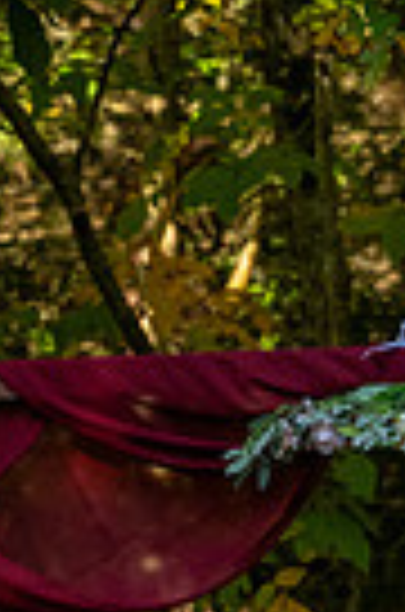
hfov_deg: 5.5
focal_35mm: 249
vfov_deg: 8.1
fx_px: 4223
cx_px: 178
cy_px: 994
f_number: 4
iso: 6400
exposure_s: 1/6400
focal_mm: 75
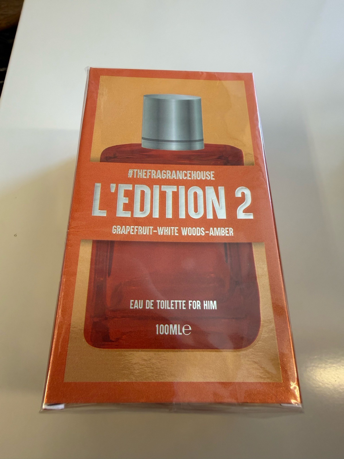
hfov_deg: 56.8
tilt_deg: -64.8
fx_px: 318
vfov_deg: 71.6
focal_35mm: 24
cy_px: 230
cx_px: 172
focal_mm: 2.22
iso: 125
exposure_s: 1/100
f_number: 2.2
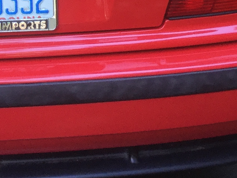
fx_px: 870
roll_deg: +1.3
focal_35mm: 127
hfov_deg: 15.2
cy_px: -95
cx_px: -6
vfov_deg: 11.2
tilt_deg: -17.6
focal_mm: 3.3
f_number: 2.4
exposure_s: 1/40
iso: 25
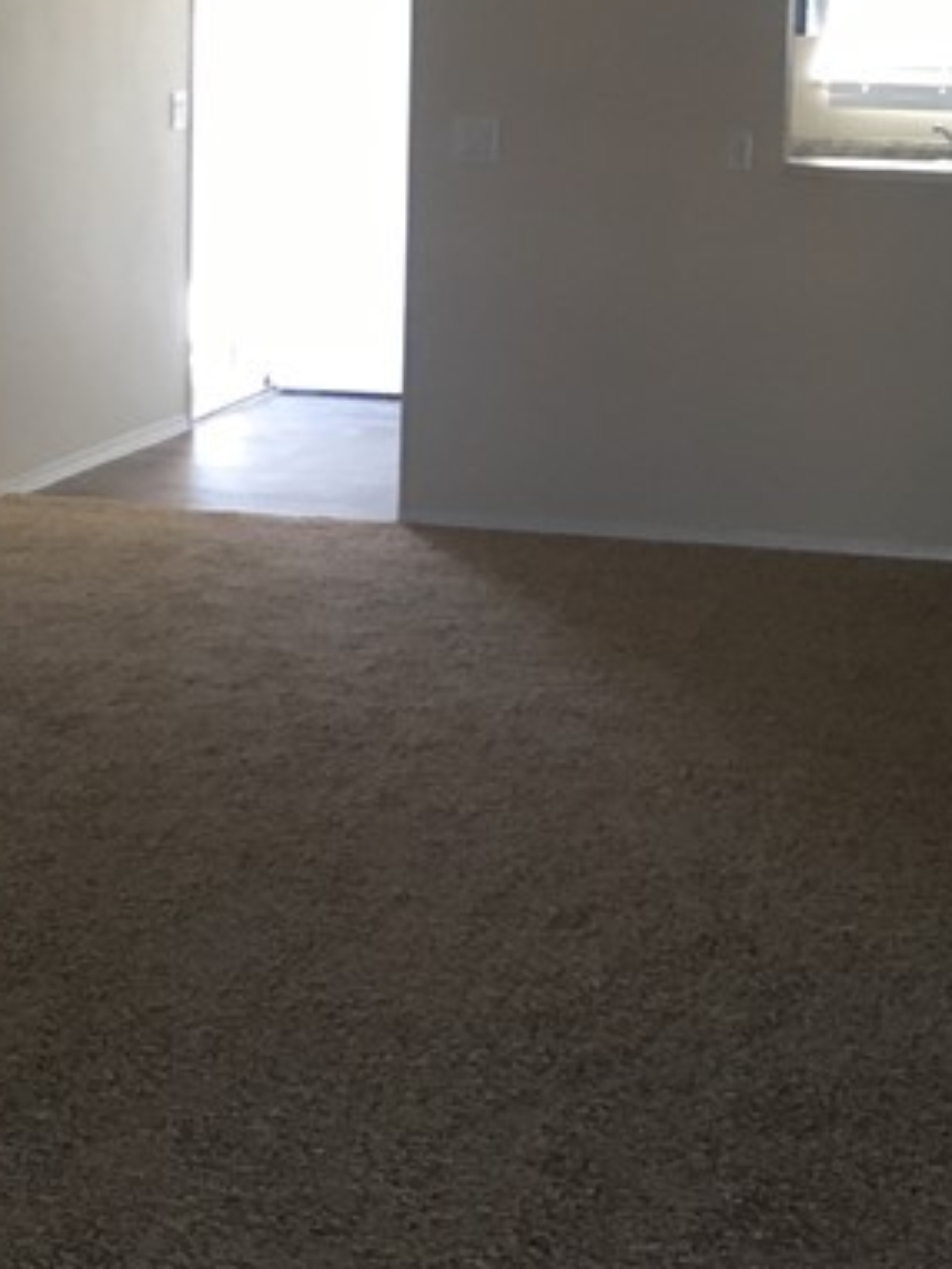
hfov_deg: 18.9
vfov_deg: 24.8
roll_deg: -1.5
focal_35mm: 78
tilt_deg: -6.8
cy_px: 333
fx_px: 2859
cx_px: 486
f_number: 2.2
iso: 40
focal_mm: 4.15
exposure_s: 1/30
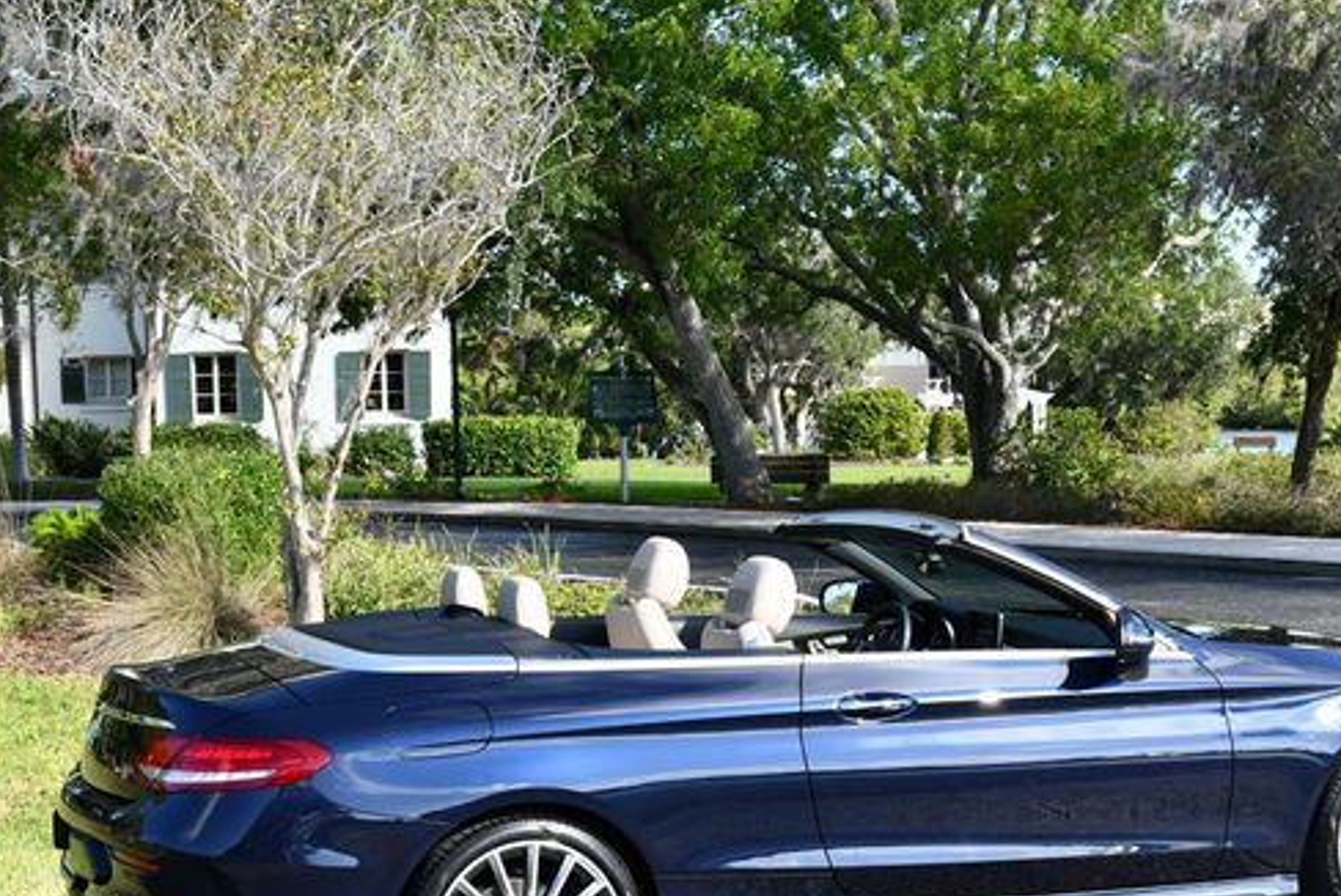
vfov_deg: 21.5
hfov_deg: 31.8
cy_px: 572
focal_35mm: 63
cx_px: 756
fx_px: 2348
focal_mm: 24
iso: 200
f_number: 7.1
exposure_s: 1/250
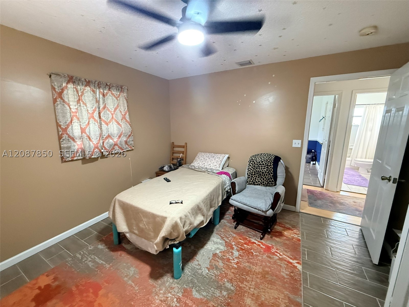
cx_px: 204
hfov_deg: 102.1
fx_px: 165
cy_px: 154
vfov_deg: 85.7
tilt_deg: -10.8
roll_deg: -0.2
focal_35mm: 14
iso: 640
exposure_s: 1/60
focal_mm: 2.22
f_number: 2.2
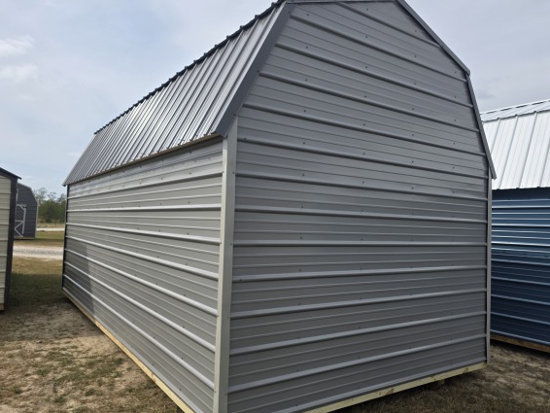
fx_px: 413
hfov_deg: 67.3
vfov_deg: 53.1
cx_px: 266
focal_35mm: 26
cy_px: 208
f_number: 1.7
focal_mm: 6.3
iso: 80
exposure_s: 1/6809
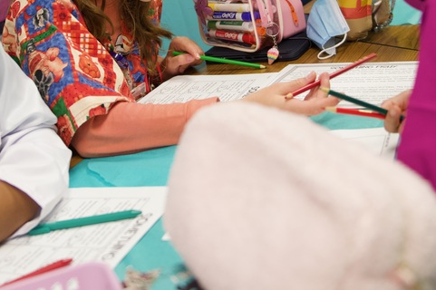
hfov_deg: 30.5
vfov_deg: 20.2
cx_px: 180
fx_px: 799
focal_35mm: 66
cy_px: 30
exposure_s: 1/250
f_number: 2.8
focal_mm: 31
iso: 1600
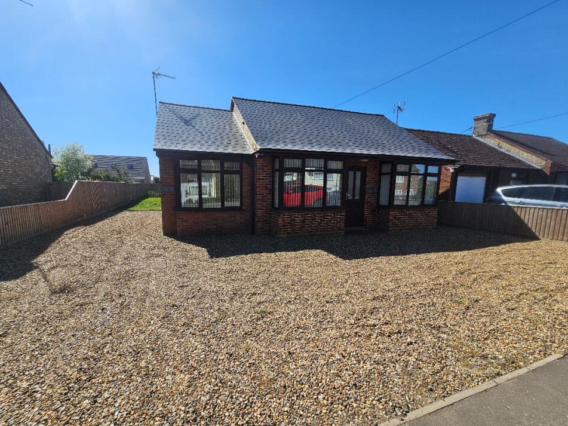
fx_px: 230
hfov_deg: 102.0
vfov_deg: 85.5
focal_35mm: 14
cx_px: 274
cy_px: 227
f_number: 2.2
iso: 50
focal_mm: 2.2
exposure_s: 1/2099
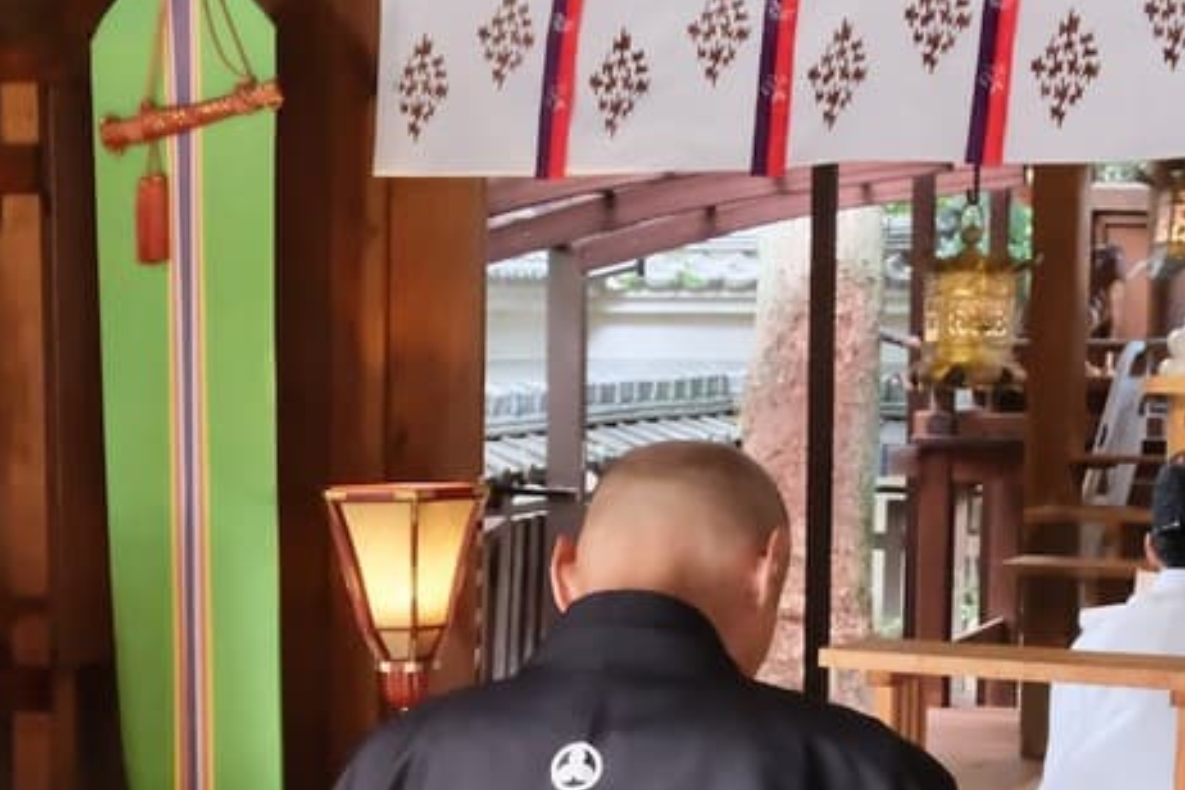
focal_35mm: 81
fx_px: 2666
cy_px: 793
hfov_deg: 25.1
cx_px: 634
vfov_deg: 16.5
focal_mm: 17
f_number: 4
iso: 5000
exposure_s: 1/60
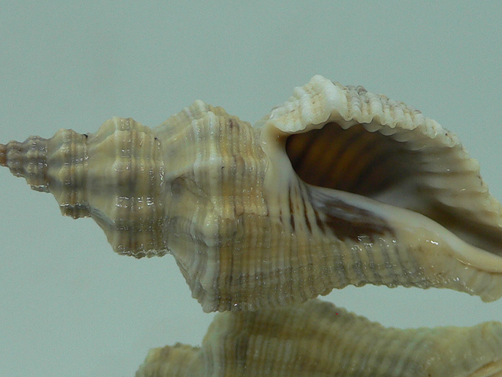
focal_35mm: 66
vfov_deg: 22.2
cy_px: 244
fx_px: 957
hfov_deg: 29.4
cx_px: 284
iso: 80
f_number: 2.8
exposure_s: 1/60
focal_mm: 4.6
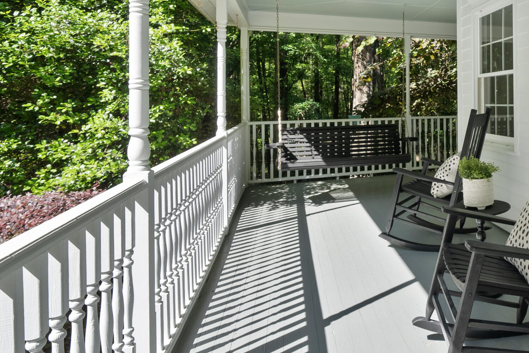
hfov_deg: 55.4
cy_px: 90
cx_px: 490
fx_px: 412
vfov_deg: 45.0
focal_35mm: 28
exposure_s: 1/30
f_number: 7.1
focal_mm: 14
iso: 125
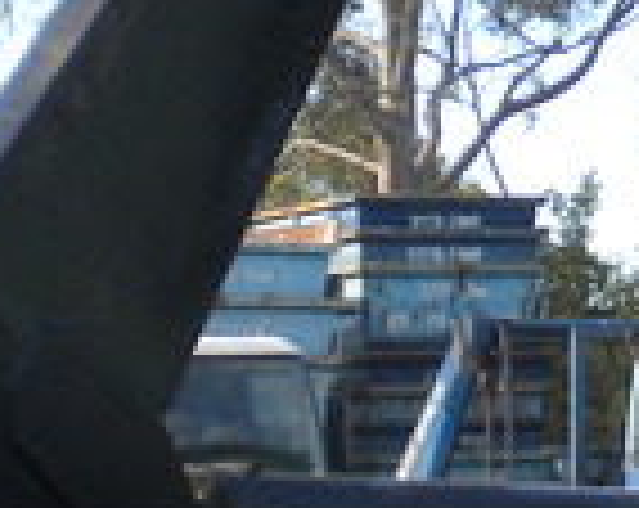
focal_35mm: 193
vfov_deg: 7.9
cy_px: 589
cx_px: 1102
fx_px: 3642
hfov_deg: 9.6
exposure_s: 1/230
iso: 80
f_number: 4.6
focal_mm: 6.3
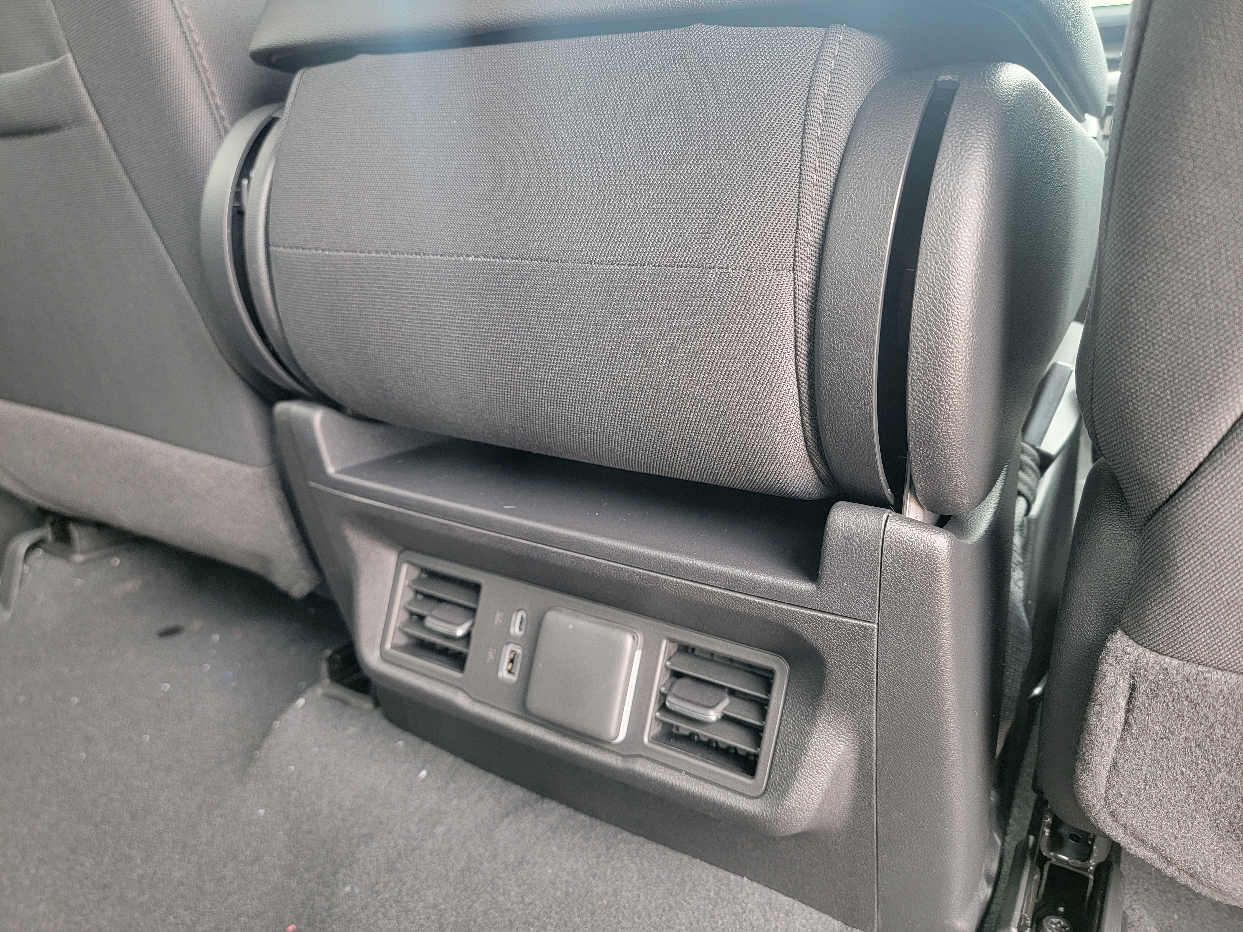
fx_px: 862
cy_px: 466
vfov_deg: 56.8
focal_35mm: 24
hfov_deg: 71.6
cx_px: 622
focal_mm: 6.7
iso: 250
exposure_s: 1/60
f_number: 1.8
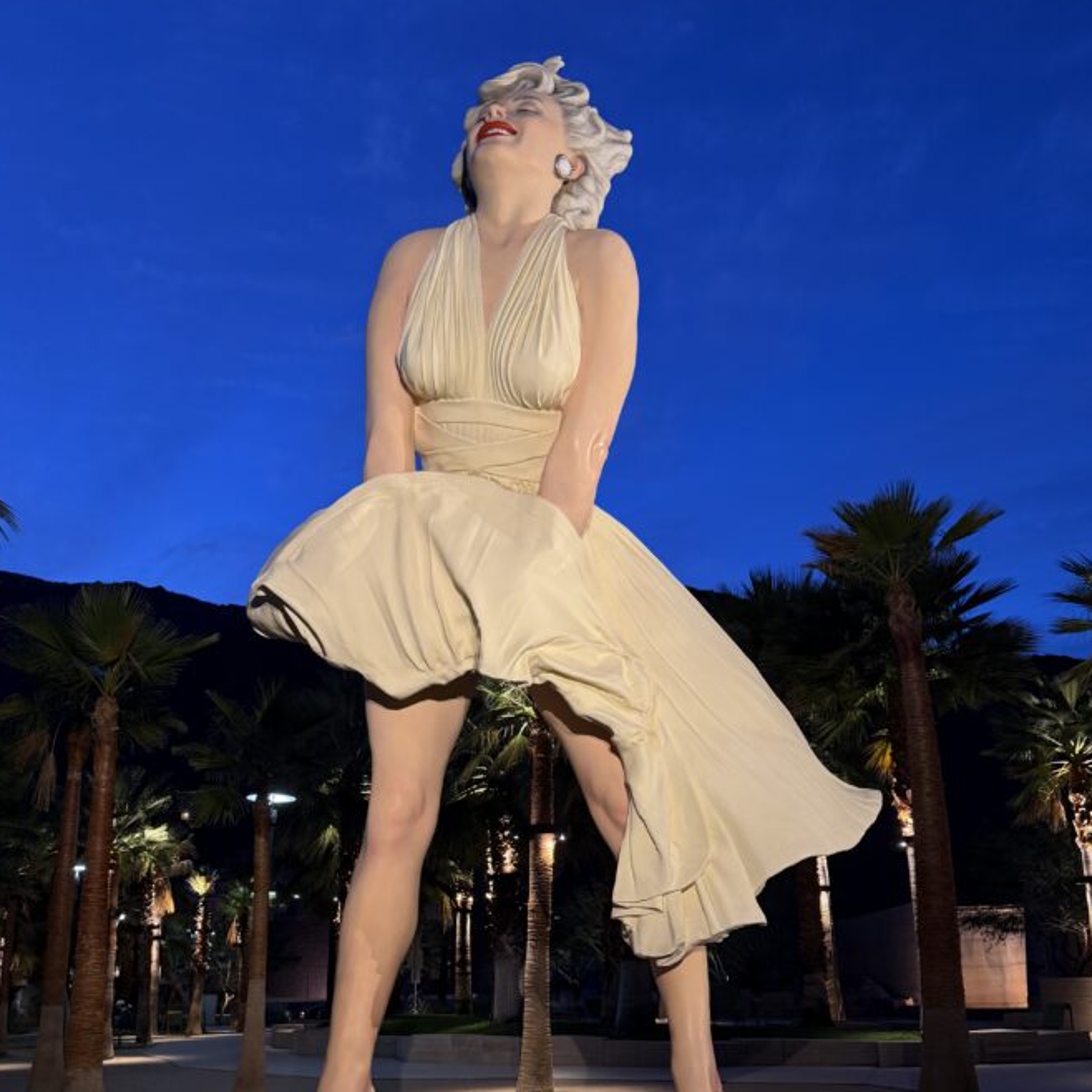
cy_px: 669
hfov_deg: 49.7
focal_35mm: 33
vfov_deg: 49.4
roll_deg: -1.9
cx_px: 488
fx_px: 1178
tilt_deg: +17.9
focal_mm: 6.76
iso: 250
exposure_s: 1/60
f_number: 1.78
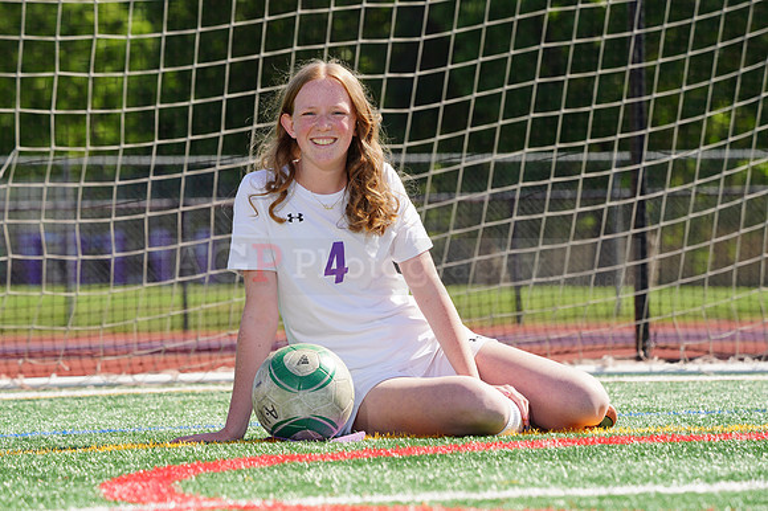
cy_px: 256
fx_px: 5842
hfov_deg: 7.5
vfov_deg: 5.0
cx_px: 384
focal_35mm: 274
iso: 200
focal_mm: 274
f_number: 11
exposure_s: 1/250
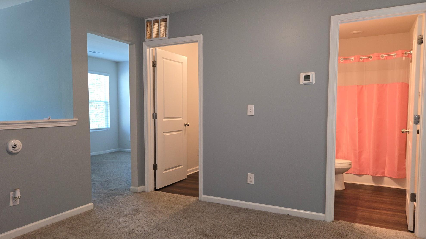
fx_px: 294
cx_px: 207
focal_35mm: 26
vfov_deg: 44.3
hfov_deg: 71.9
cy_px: 129
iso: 100
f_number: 1.8
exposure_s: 1/40
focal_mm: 5.4
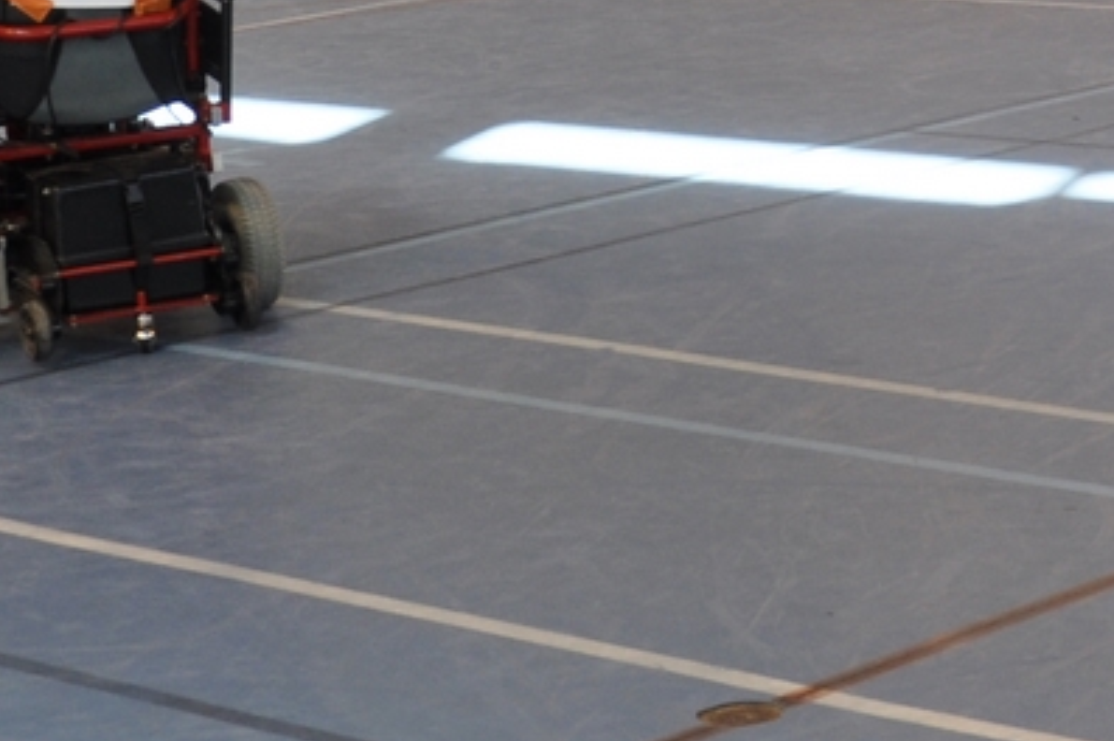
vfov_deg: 10.3
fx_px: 4112
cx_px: 1237
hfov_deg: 15.0
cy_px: 164
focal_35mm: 133
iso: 400
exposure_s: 1/100
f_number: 5
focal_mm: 22
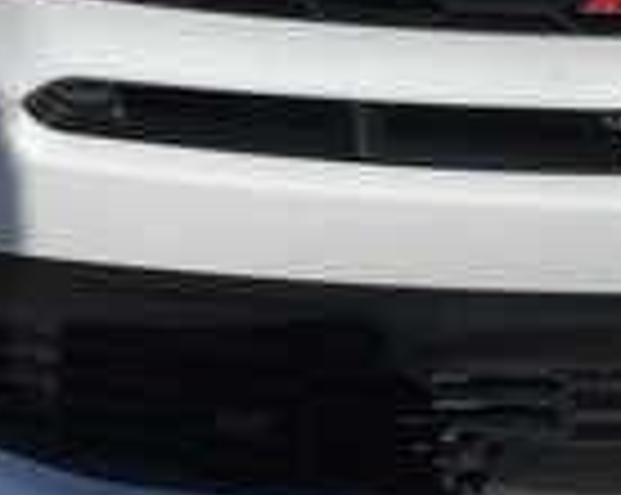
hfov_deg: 22.5
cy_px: 180
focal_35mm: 82
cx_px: 612
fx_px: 1505
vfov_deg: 18.6
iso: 25
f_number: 1.8
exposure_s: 1/6536
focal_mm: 3
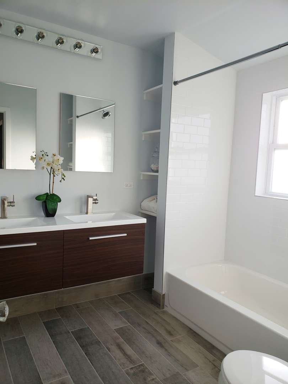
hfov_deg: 53.1
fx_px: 288
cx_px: 144
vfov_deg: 67.3
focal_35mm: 26
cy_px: 192
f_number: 2.4
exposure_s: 1/100
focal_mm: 4.3
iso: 100
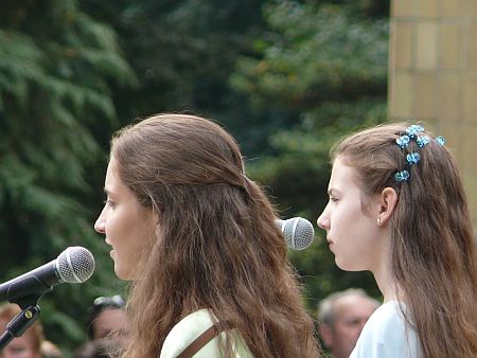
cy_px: 179
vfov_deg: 2.1
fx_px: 9679
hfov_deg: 2.8
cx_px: 238
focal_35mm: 702
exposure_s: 1/250
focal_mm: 83.2
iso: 100
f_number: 4
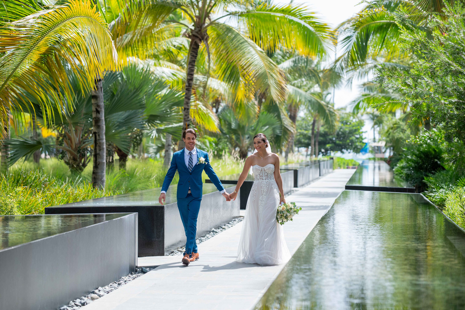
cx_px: 232
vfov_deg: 16.1
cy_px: 155
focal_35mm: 85
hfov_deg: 23.9
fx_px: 1098
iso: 160
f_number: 2.8
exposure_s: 1/2000
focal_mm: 85
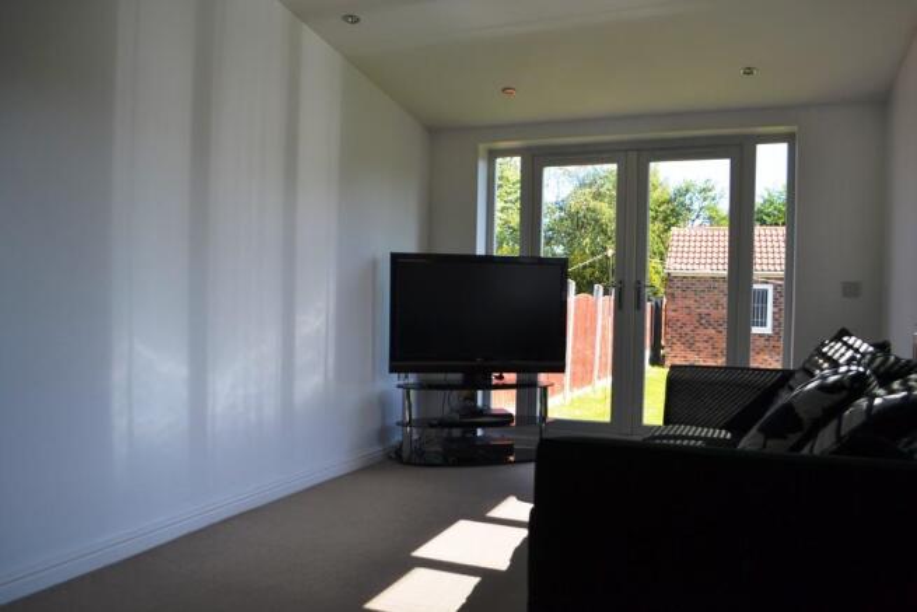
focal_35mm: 27
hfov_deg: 67.4
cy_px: 306
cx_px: 458
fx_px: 688
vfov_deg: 48.0
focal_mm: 18
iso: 140
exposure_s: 1/125
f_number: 5.6
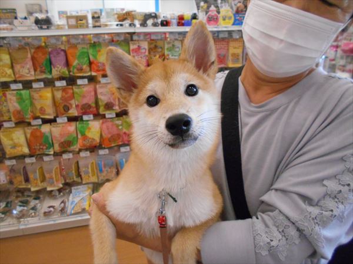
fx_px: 265
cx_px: 176
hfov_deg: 67.3
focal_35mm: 26
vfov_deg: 53.1
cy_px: 132
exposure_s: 1/125
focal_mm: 4.6
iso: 800
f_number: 3.2
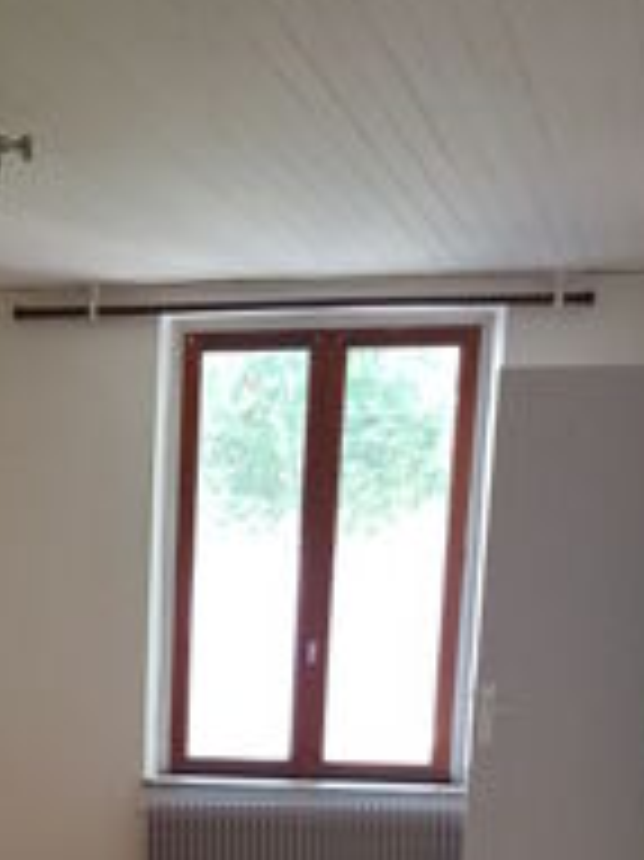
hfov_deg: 24.3
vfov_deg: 31.6
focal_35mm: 58
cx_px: 27
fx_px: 1440
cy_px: 786
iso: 160
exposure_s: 1/50
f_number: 1.7
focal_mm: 4.2
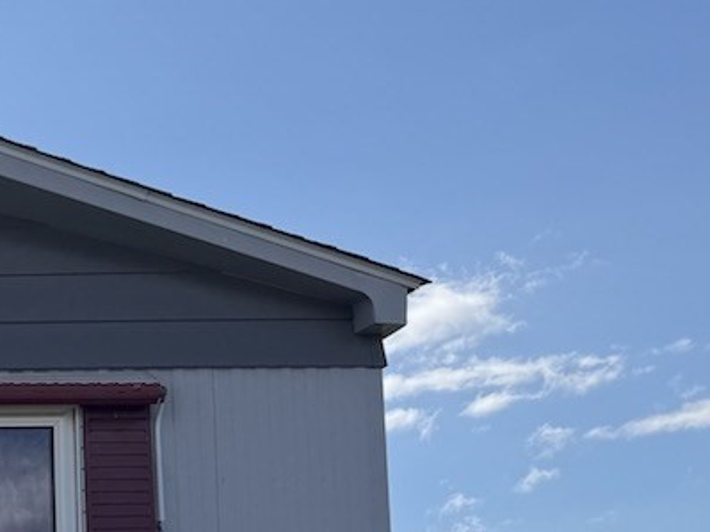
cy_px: 589
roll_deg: +0.5
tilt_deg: +6.4
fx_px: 1579
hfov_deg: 20.6
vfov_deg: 18.4
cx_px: -425
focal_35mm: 77
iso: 80
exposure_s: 1/8130
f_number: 1.78
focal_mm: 6.76
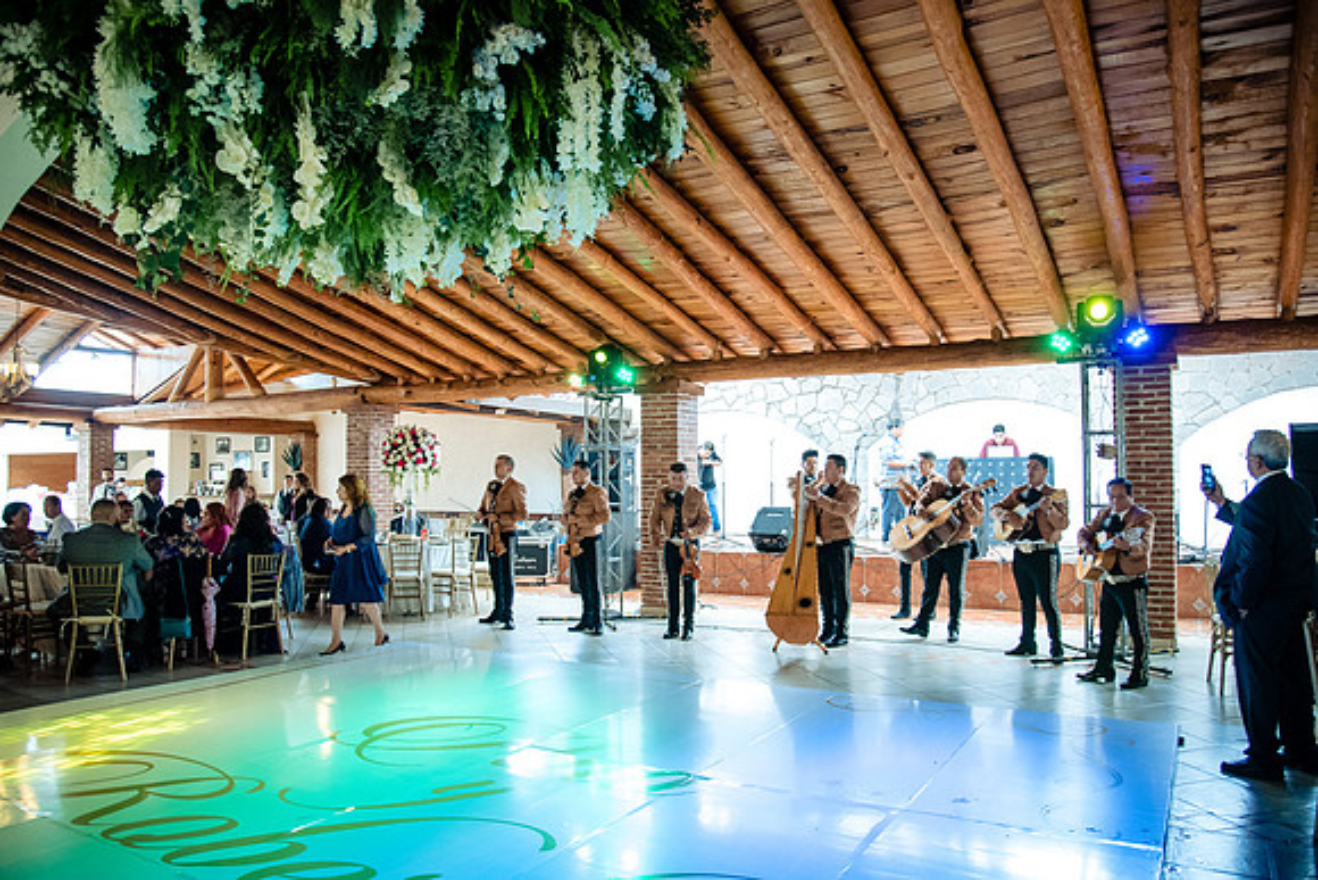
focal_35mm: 25
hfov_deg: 71.2
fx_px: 921
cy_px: 440
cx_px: 659
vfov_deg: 51.1
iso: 3200
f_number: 4
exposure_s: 1/160
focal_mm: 24
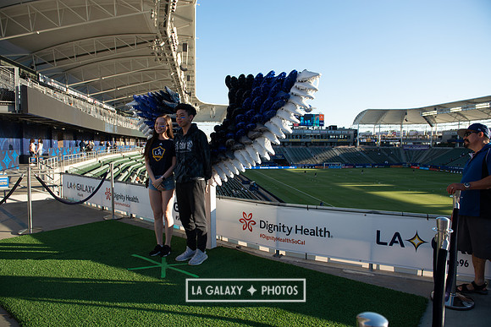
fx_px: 327
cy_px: 164
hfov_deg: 73.7
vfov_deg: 53.2
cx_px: 246
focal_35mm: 24
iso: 200
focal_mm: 24
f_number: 4.5
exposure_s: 1/640
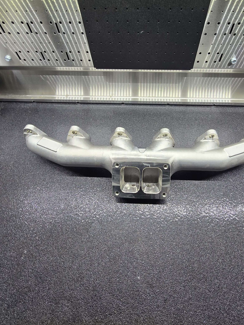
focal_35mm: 16
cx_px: 140
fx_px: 150
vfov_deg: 93.4
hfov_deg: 77.6
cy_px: 132
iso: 80
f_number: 2.2
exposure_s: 1/60
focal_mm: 2.2
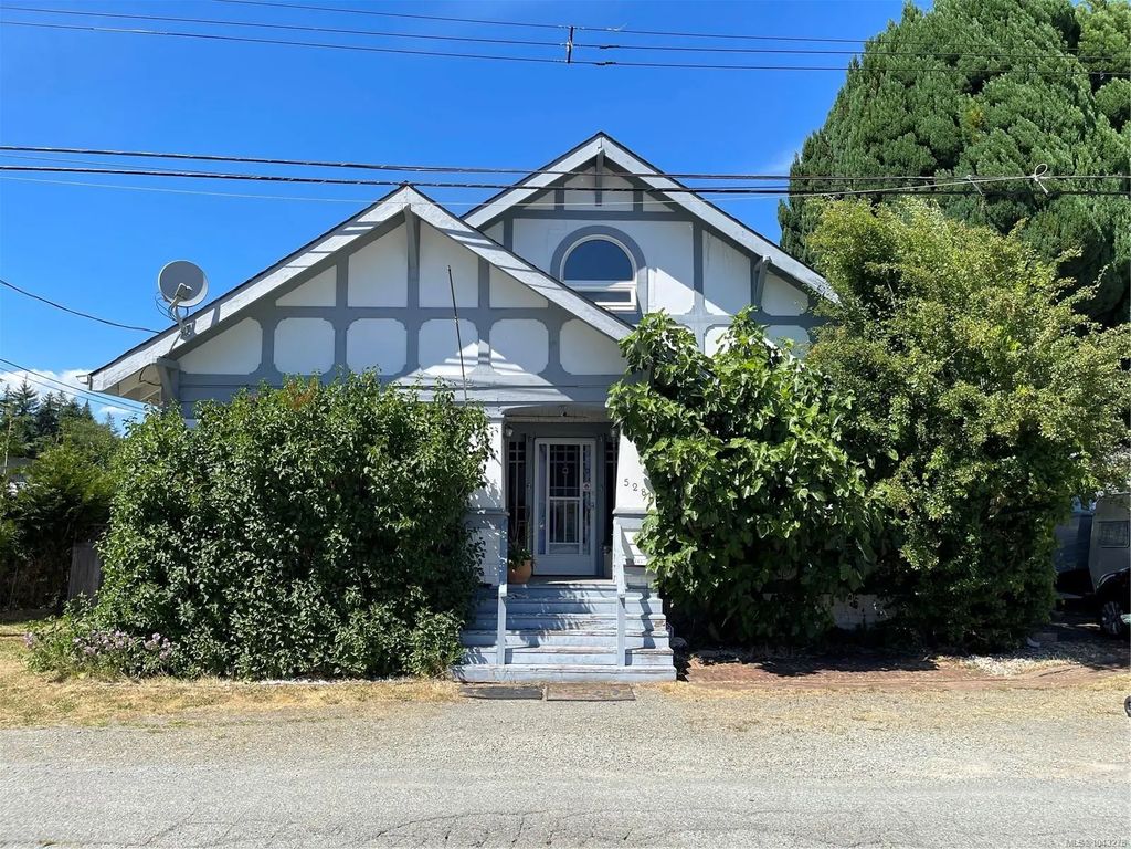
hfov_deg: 69.4
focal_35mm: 25
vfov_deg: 54.9
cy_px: 424
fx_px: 817
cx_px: 566
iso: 32
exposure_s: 1/2247
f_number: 1.6
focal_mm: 5.1
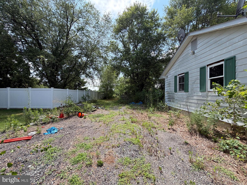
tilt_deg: +0.3
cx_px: 124
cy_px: 92
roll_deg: -0.3
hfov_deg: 102.1
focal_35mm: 14
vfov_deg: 85.7
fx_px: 100
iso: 40
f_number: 2.2
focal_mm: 2.22
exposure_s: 1/502
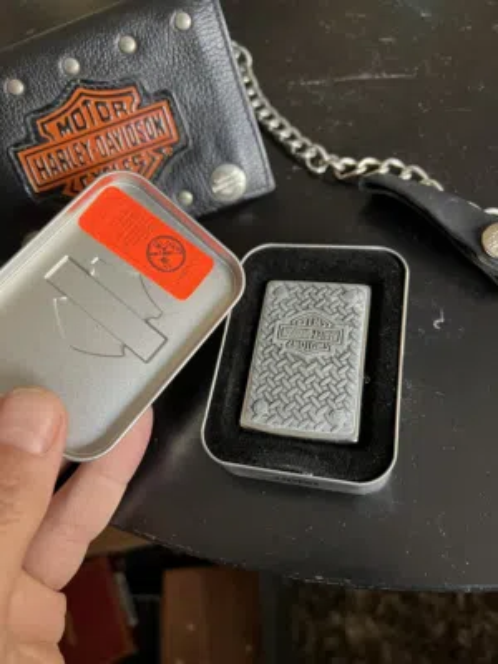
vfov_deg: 67.3
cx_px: 249
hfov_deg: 53.1
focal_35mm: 26
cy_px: 332
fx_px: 499
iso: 500
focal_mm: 5.7
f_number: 1.5
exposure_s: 1/54
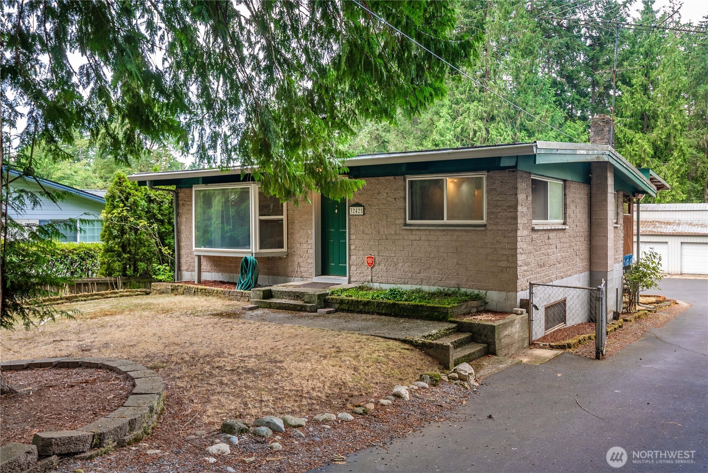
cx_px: 354
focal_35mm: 24
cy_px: 236
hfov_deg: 73.7
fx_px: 472
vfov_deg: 53.2
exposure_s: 1/30
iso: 400
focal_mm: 24
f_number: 7.1
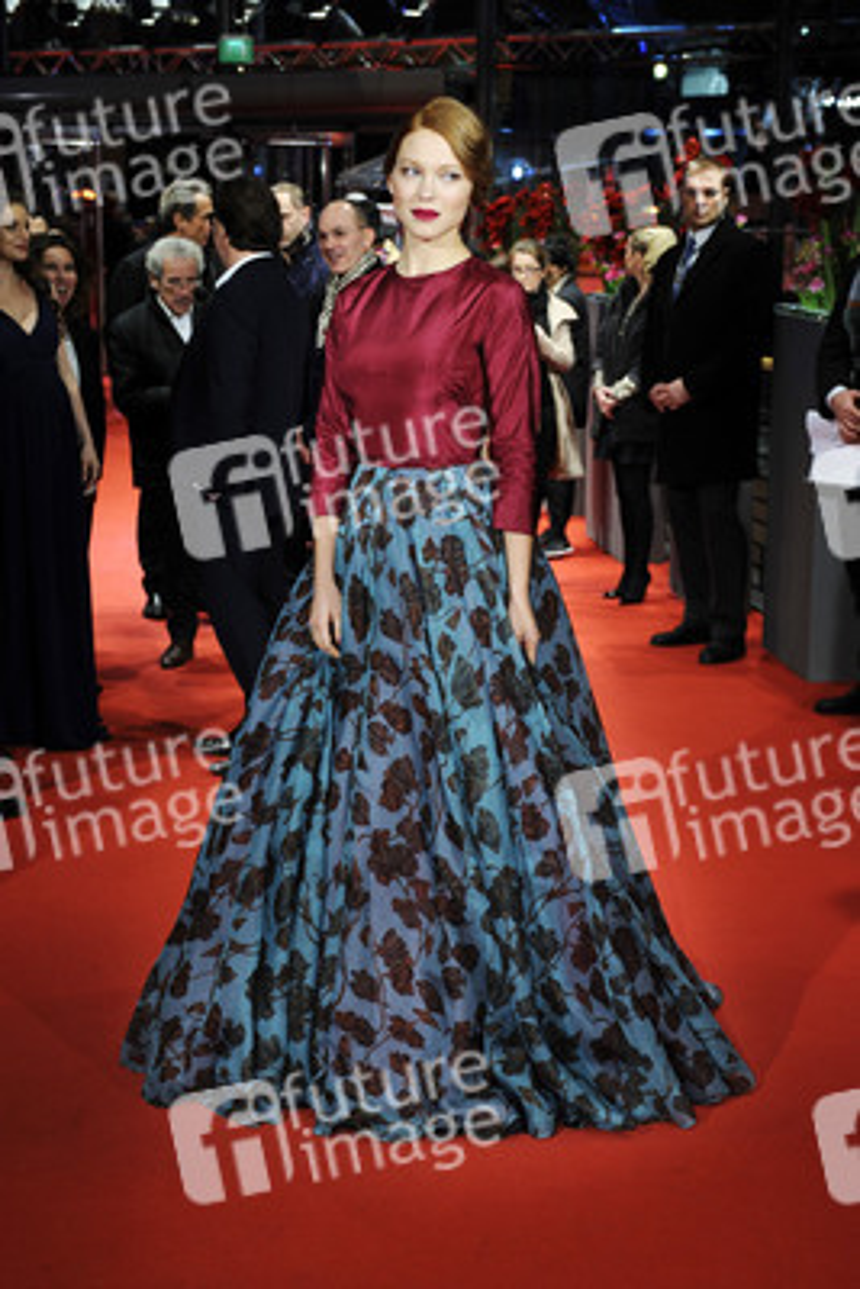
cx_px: 430
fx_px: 1969
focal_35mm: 55
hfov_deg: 24.6
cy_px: 644
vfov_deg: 36.2
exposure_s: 1/60
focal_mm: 55
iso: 800
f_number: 4
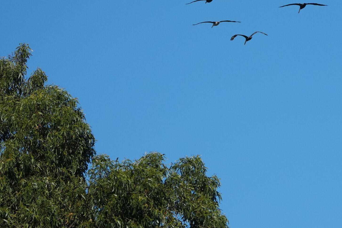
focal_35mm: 511
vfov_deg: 2.7
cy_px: 40
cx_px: 279
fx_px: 4854
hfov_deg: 4.0
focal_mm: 171
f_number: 6.3
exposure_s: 1/3200
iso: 500
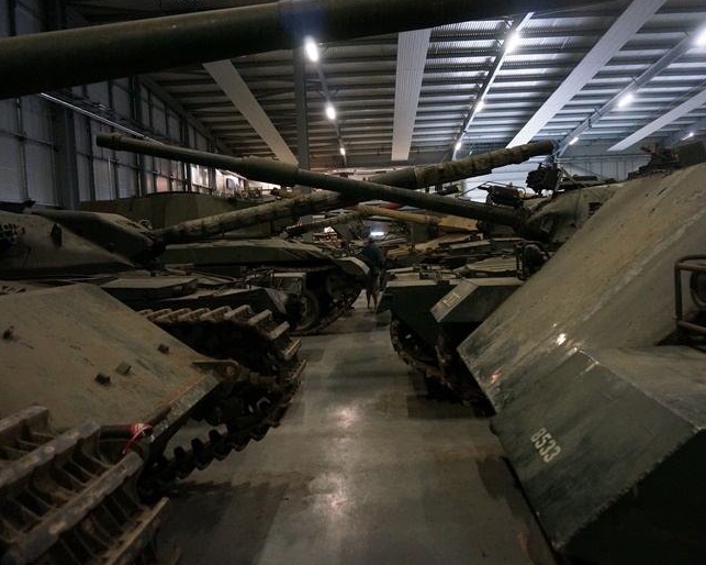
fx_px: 585
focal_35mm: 28
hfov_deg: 62.2
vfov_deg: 51.5
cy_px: 288
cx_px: 372
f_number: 3.5
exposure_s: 1/125
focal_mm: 16
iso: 3200
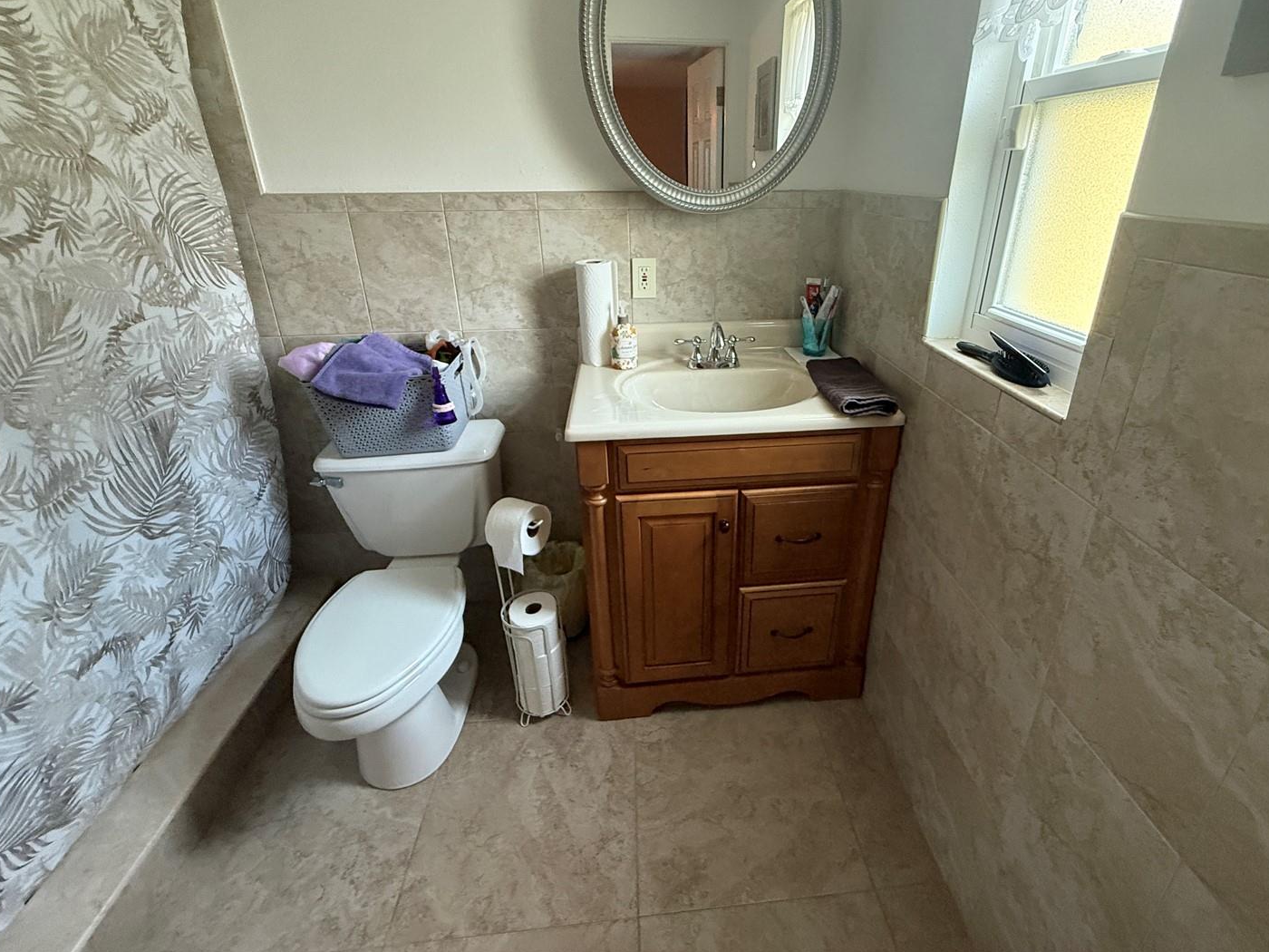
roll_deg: +0.1
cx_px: 687
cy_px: 411
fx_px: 587
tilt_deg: -22.2
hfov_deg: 94.3
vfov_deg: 77.7
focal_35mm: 16
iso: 500
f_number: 2.2
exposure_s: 1/60
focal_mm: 2.22
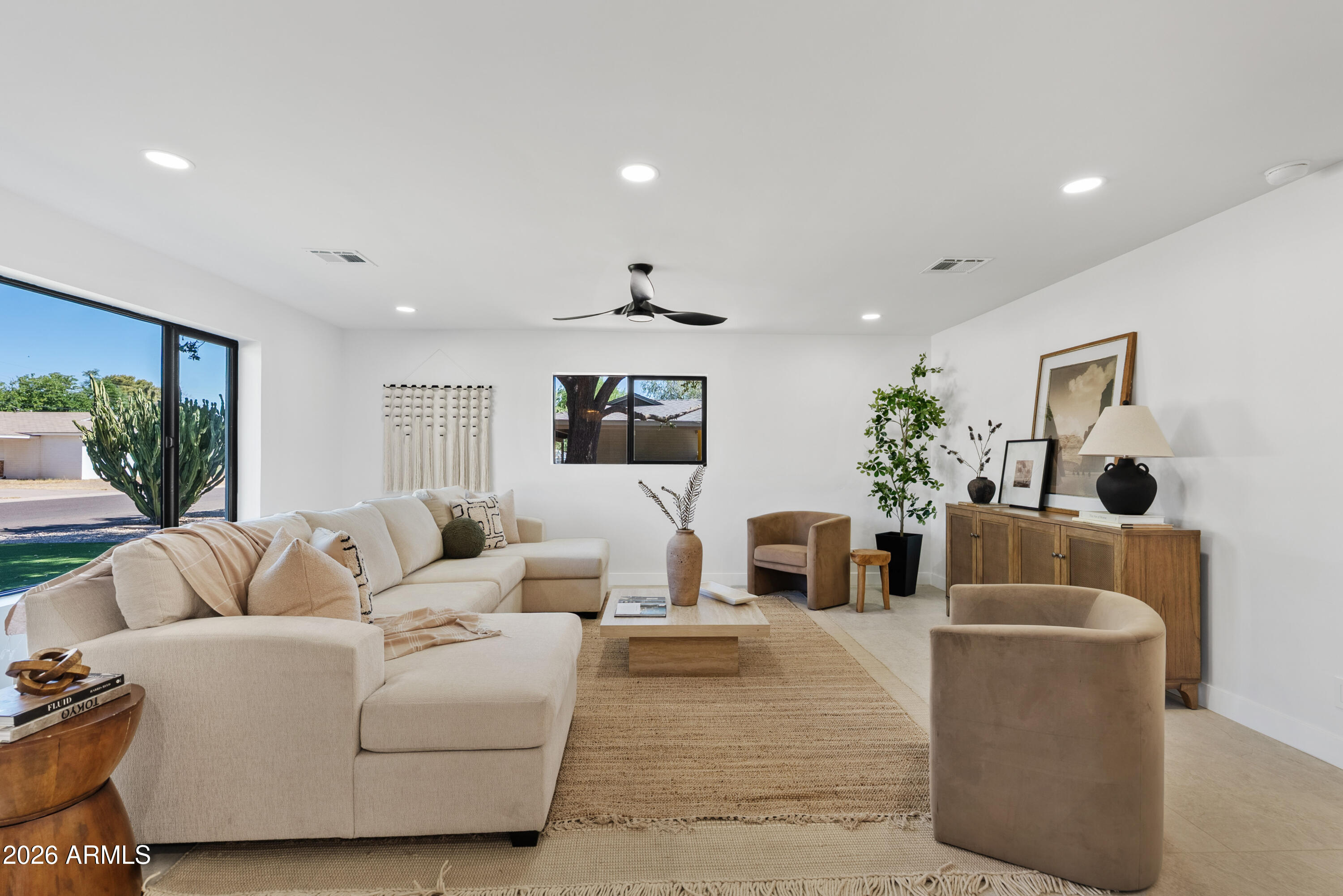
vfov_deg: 73.8
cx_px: 672
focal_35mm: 16
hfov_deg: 96.7
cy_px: 448
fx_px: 597
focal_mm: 16
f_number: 8
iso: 100
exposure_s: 1/2.5
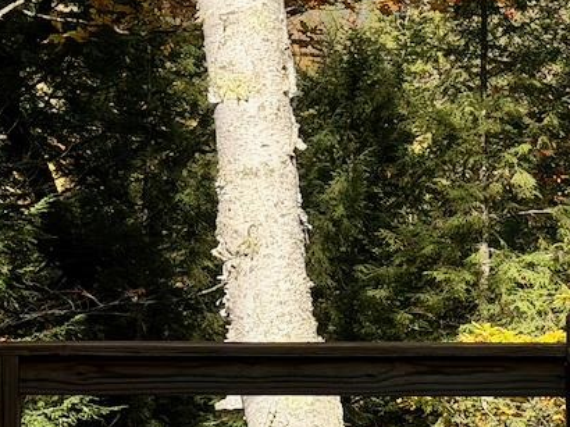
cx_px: 349
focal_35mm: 150
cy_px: 22
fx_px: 2469
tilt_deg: +0.8
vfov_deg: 9.8
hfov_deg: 13.2
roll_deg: -0.7
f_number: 1.78
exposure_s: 1/3891
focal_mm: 6.76
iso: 64
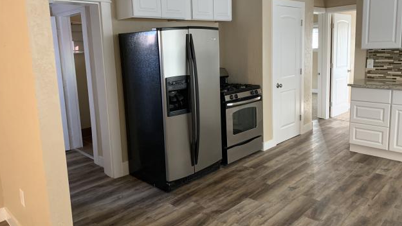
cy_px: 99
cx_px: 197
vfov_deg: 40.1
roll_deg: +2.4
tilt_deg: -10.6
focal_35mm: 29
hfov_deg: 66.0
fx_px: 309
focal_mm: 4.25
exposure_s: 1/40
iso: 250
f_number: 1.8
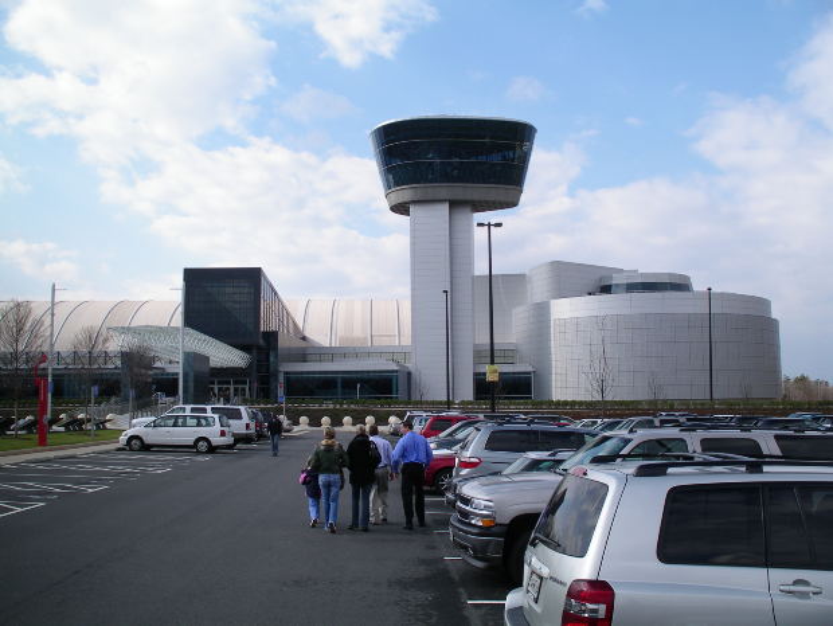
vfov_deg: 38.7
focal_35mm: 37
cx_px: 416
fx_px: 891
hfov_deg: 50.1
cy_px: 313
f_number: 5.6
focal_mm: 7.8
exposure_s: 1/250
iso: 80
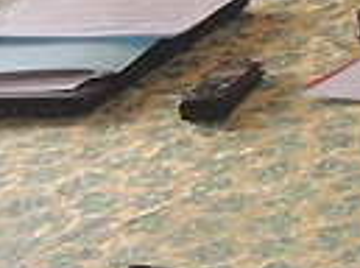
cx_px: 996
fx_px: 2116
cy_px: -117
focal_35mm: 204
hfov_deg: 8.5
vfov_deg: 7.1
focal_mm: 6.3
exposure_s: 1/30
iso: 200
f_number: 3.2
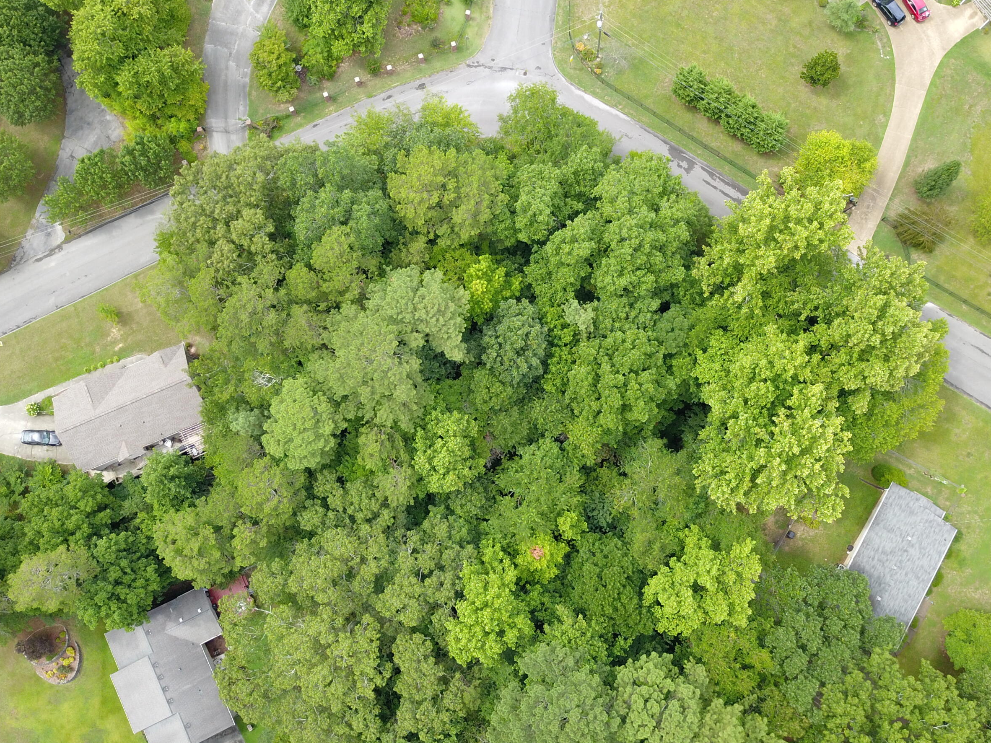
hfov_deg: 55.4
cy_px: 352
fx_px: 945
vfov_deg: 42.9
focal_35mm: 33
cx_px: 502
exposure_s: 1/192
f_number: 2.2
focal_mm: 4.73
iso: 100
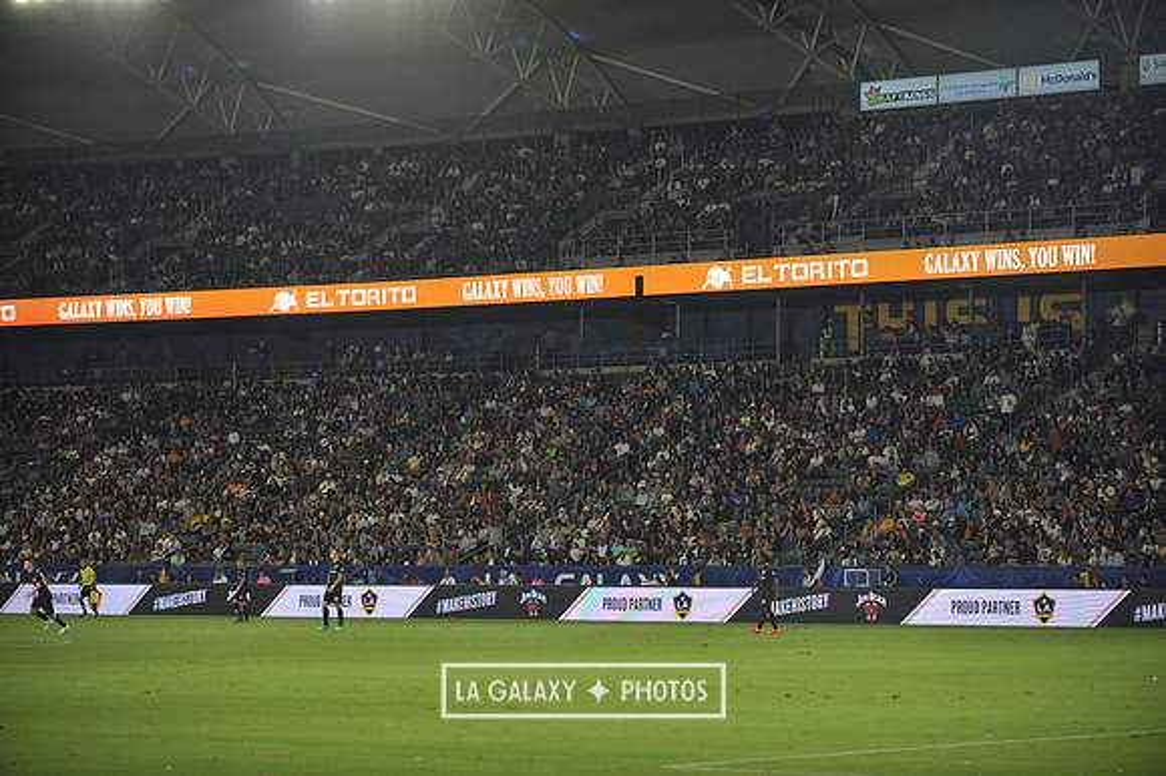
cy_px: 388
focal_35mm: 105
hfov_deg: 19.5
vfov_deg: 13.0
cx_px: 583
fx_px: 3399
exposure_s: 1/1000
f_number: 2.8
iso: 1250
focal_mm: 105
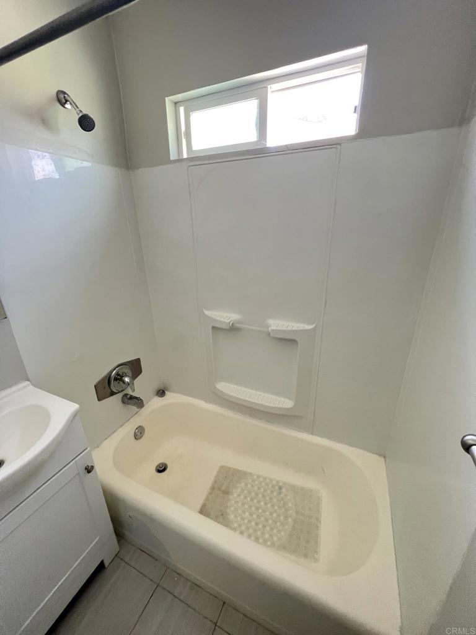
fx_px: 238
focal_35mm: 13
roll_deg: +1.2
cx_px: 238
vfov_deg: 106.2
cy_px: 318
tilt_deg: -19.4
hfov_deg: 89.9
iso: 500
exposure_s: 1/60
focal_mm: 1.57
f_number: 1.8
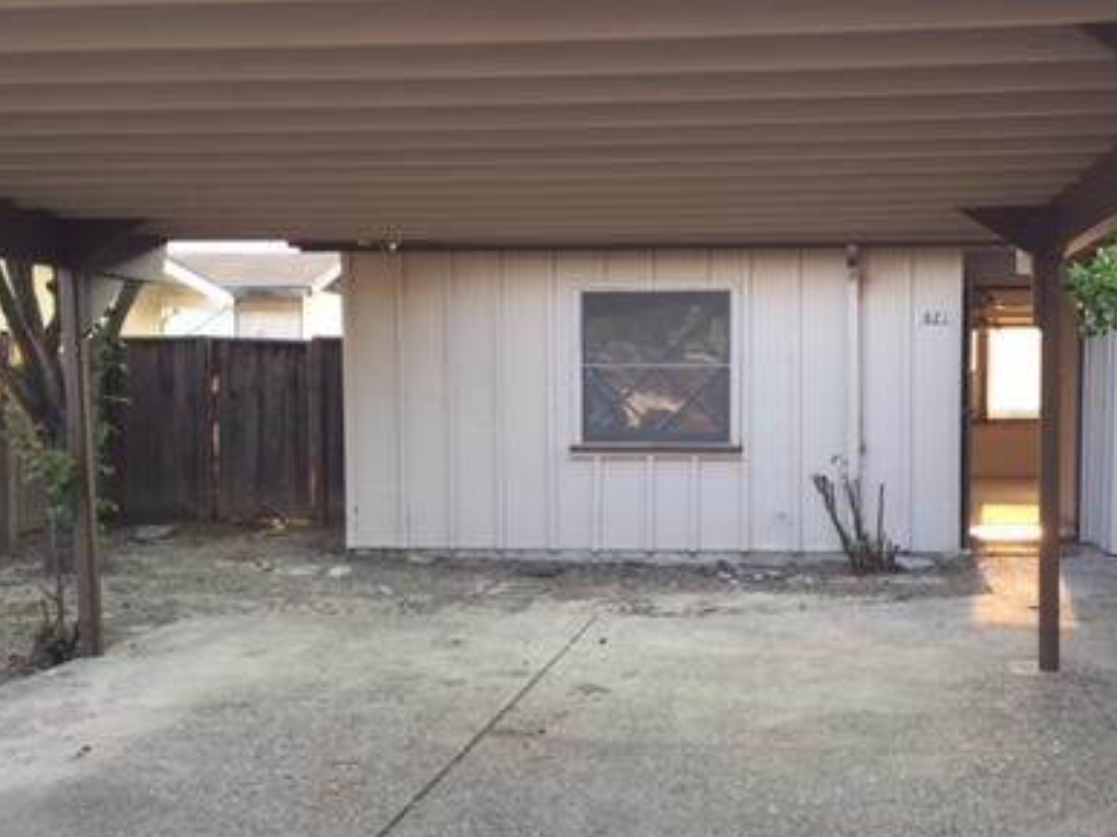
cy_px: 502
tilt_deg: -6.1
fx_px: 1548
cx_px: 681
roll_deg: -0.7
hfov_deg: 39.5
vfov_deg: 30.2
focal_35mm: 48
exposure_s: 1/60
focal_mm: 4.15
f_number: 2.2
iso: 32
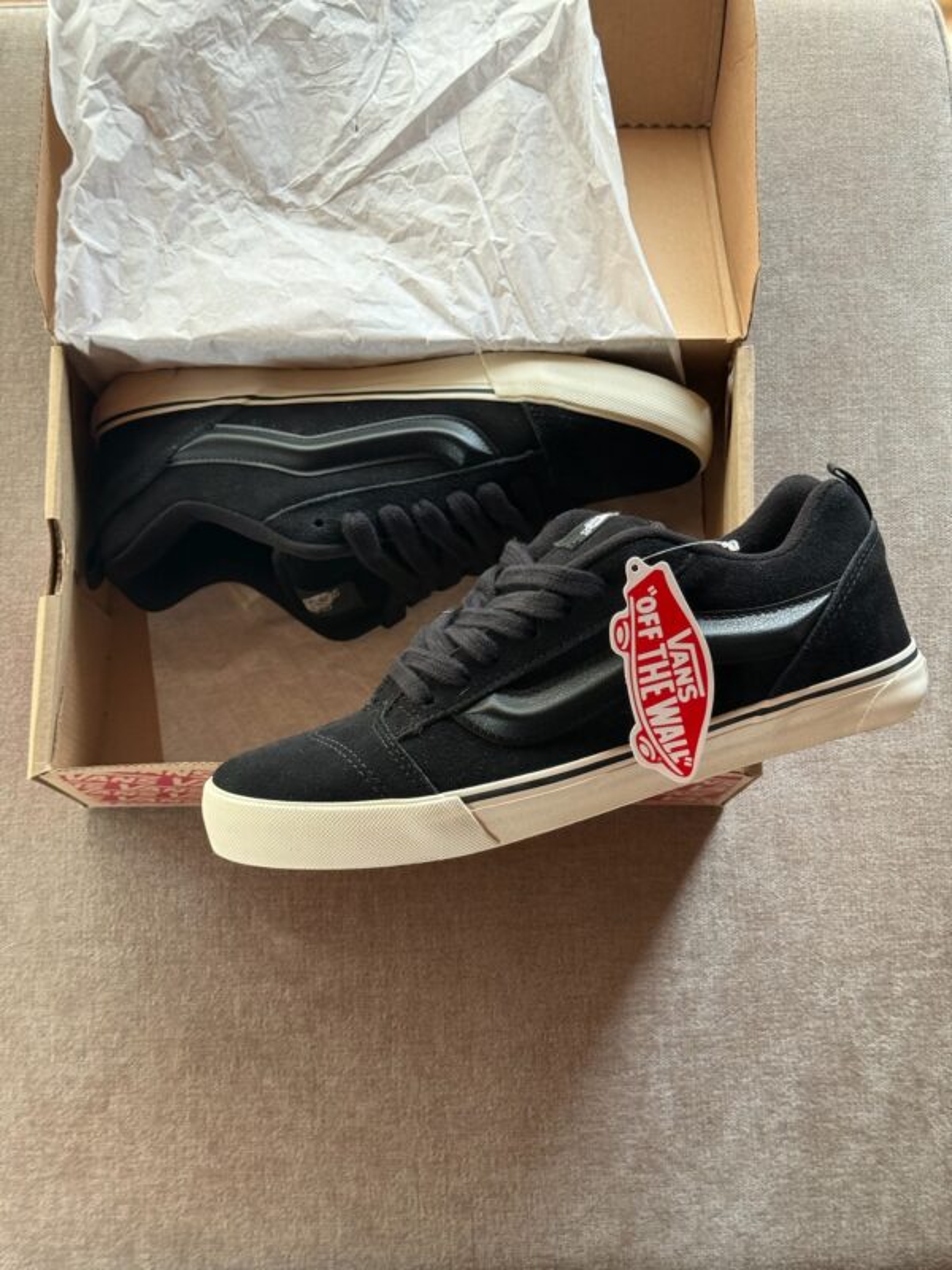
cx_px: 476
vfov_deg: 39.7
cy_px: 635
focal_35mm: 48
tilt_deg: -78.7
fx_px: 1760
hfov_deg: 30.3
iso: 100
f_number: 1.78
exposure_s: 1/91
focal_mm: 6.76
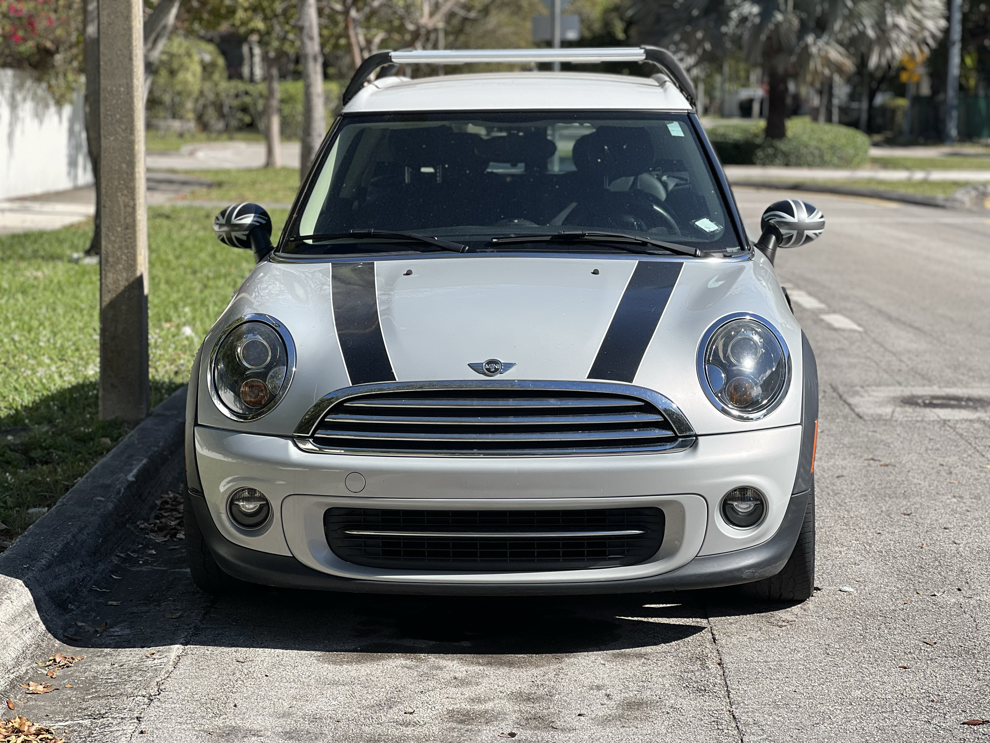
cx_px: 495
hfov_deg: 25.3
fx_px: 2202
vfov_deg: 19.1
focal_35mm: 77
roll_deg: -1.1
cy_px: 372
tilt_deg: -7.2
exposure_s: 1/694
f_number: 2.8
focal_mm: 9
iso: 32
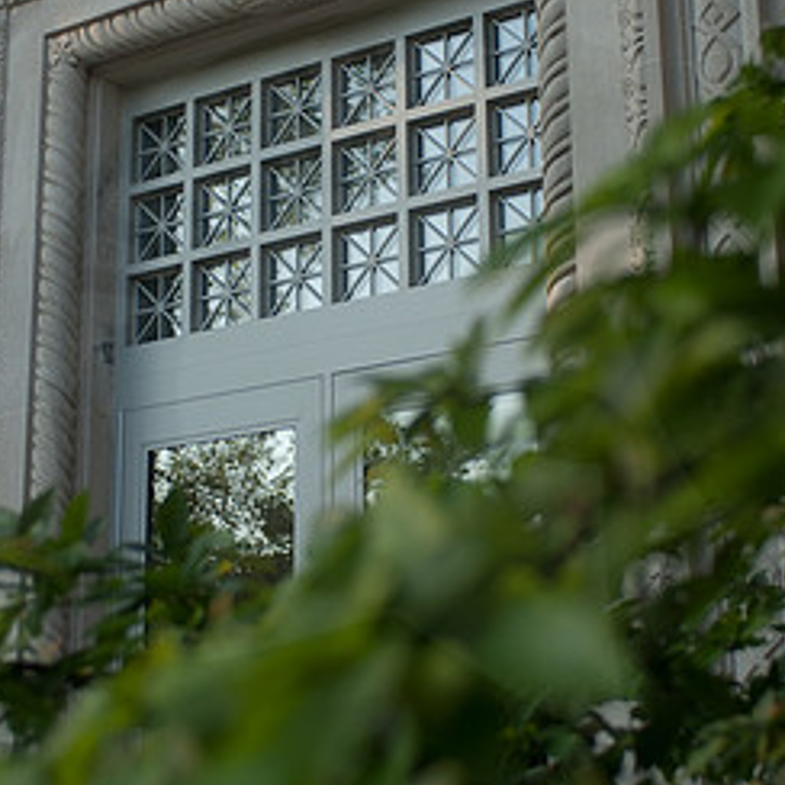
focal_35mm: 73
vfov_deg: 23.7
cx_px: 359
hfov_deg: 23.7
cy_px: 293
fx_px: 1867
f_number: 11
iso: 100
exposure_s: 1/320
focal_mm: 31
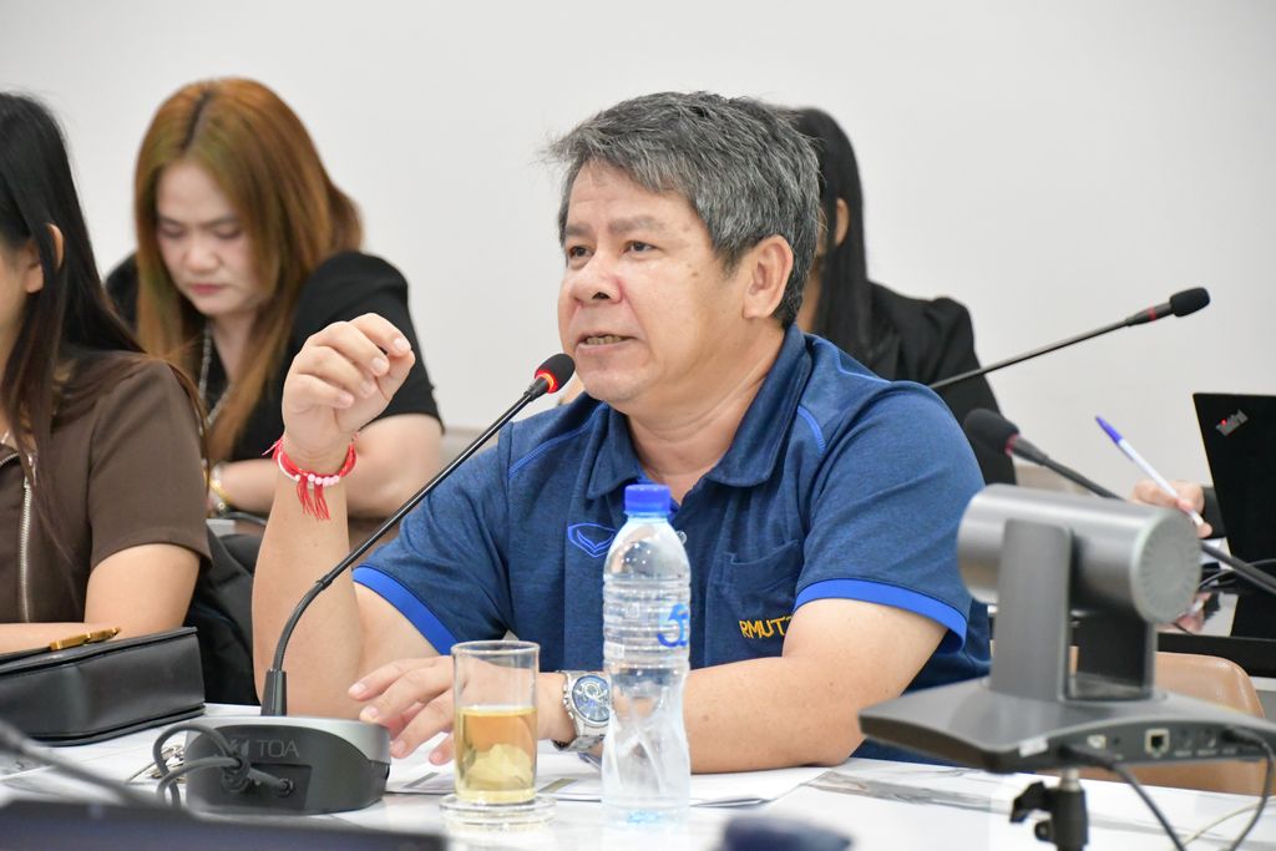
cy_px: 426
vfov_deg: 8.3
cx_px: 638
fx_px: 5849
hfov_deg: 12.5
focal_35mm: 165
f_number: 5.6
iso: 8000
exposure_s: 1/125
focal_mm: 110
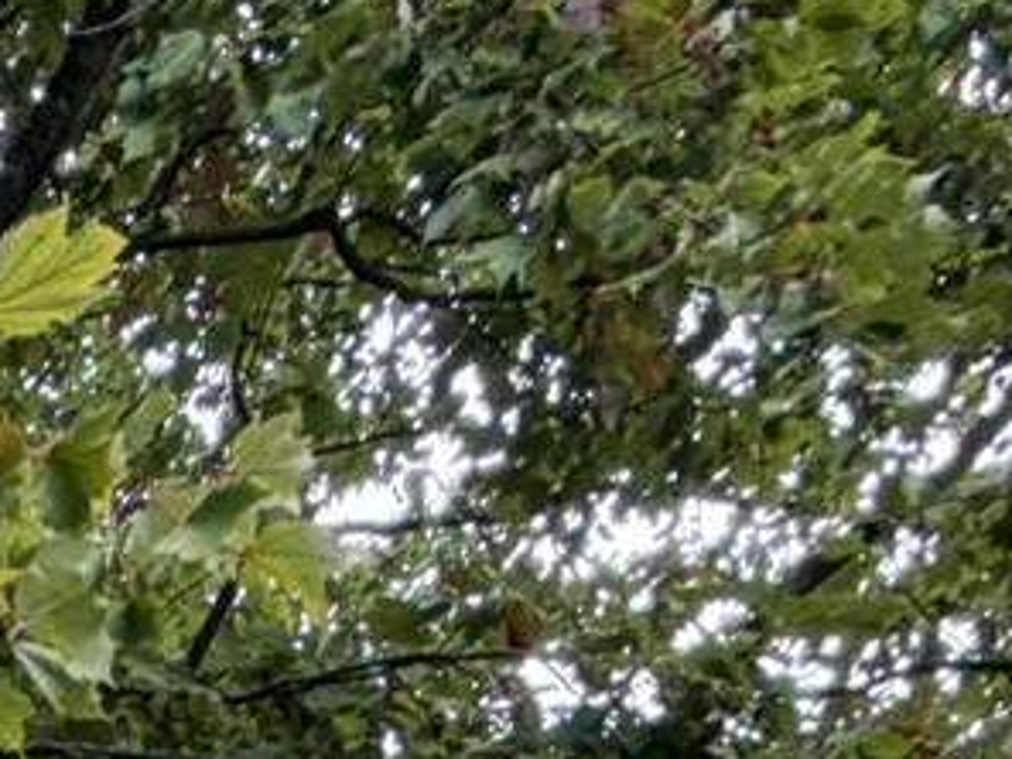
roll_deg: -1.8
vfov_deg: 9.7
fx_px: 2836
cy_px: 2551
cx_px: -1395
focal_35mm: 97
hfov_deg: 14.1
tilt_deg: -4.9
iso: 40
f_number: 2.2
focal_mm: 2.22
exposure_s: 1/127
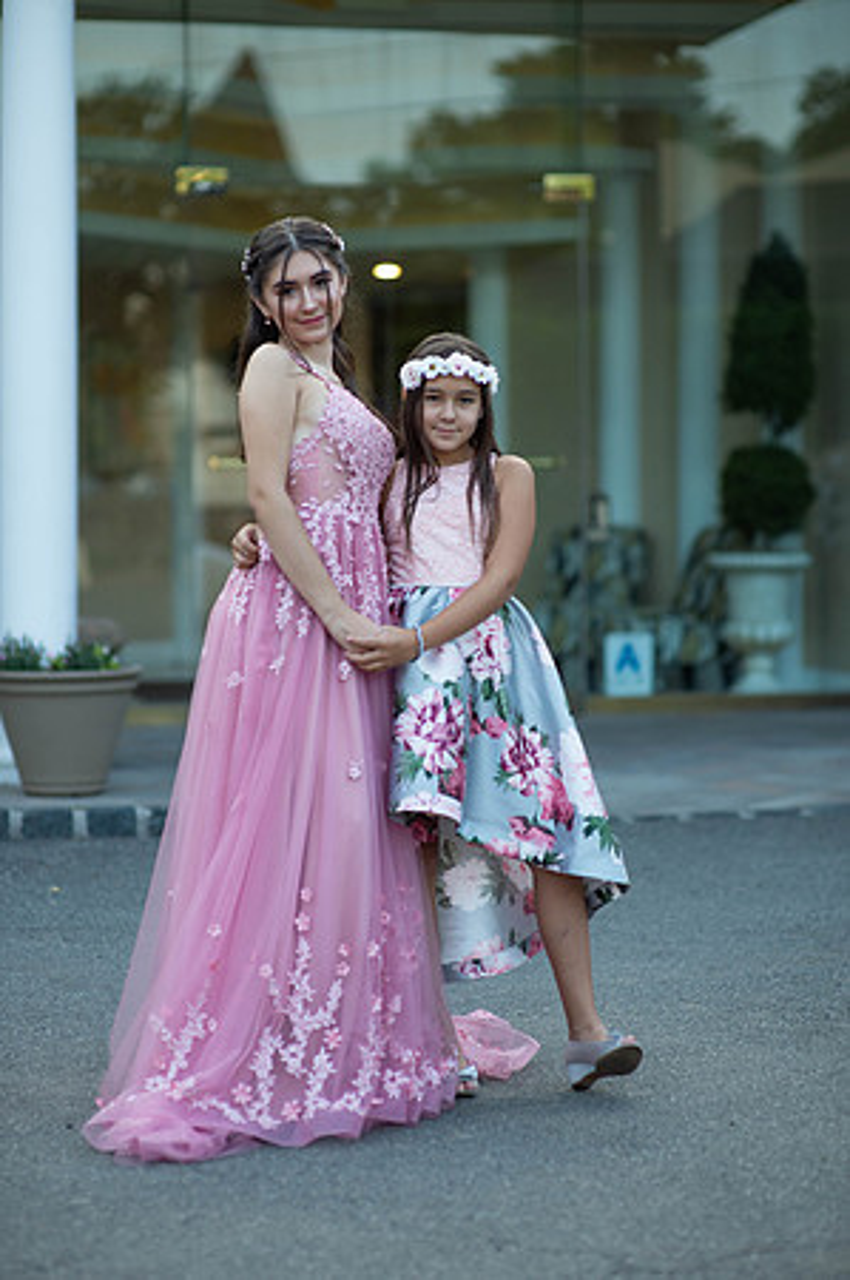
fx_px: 3017
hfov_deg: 16.0
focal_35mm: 85
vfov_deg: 23.9
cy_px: 640
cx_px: 425
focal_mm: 85
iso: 250
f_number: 2
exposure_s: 1/800
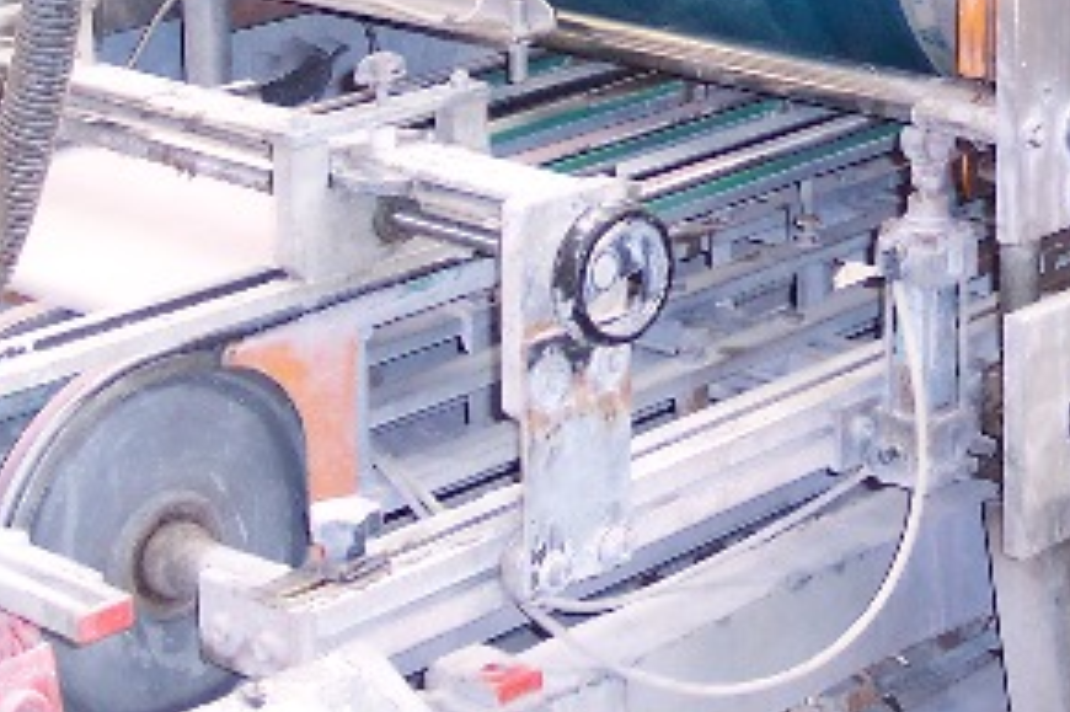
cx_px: 882
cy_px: -125
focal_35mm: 109
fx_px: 3238
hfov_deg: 18.6
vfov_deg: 12.3
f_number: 2.8
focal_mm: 8
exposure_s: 1/45
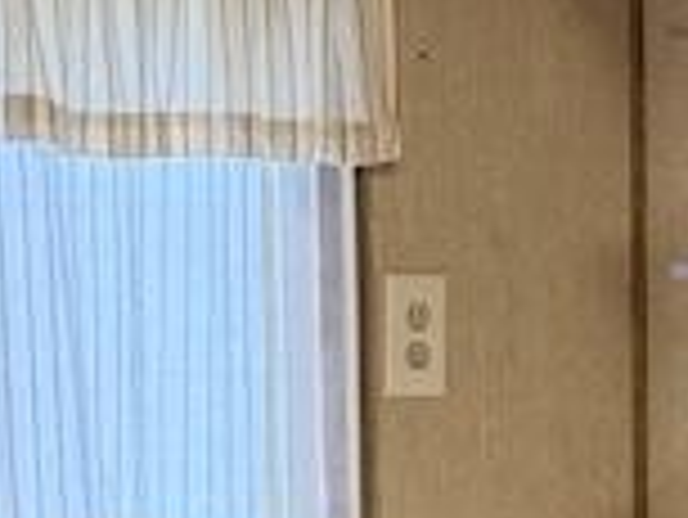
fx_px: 3242
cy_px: 595
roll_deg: -1.0
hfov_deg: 11.8
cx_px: 872
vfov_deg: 9.0
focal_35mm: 163
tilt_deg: -7.8
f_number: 1.78
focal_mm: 6.76
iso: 400
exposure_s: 1/120
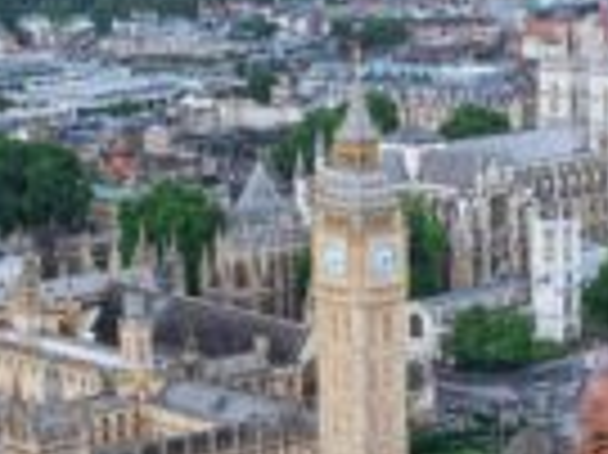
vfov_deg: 10.5
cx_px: 543
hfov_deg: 14.2
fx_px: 2422
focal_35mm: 138
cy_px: 584
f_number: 3.2
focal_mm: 12.29
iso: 100
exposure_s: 1/50
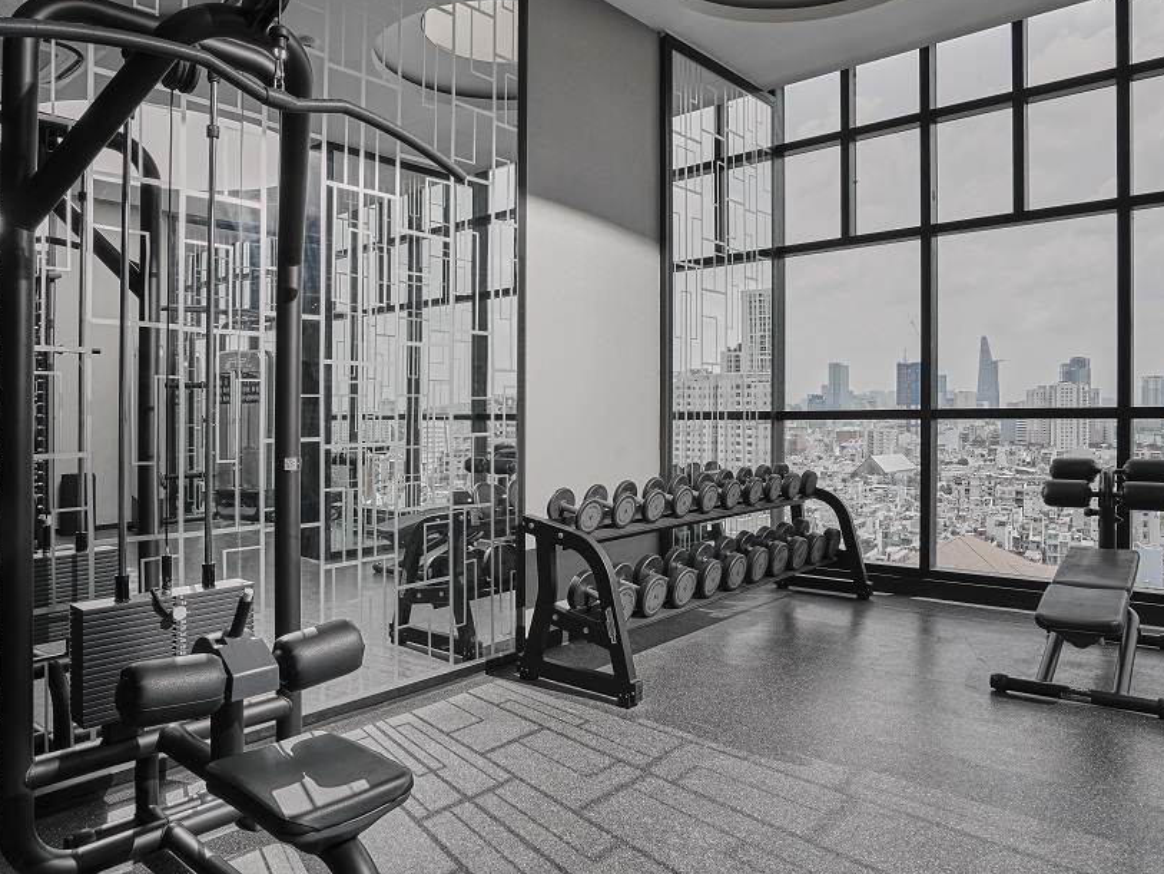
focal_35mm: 24
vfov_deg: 56.8
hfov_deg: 71.6
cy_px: 401
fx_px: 807
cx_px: 571
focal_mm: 17
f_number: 10
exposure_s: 1/250
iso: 200
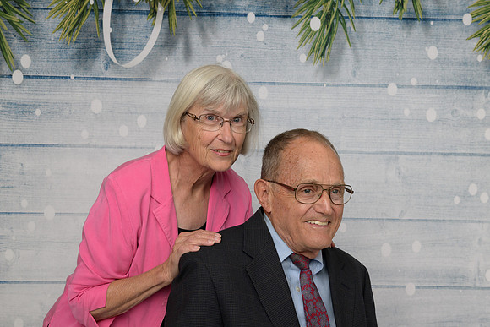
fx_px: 749
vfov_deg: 24.6
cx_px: 245
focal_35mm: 55
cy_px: 164
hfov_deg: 36.2
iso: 400
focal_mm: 55
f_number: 10
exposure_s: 1/125
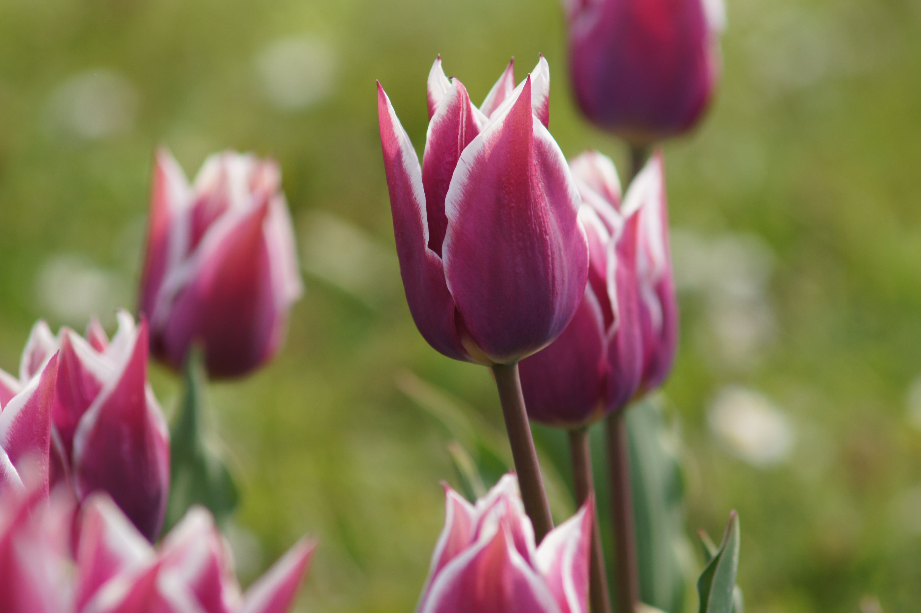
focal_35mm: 330
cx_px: 476
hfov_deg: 6.2
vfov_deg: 4.2
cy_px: 302
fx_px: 8437
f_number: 5.6
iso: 200
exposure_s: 1/500
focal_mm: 210
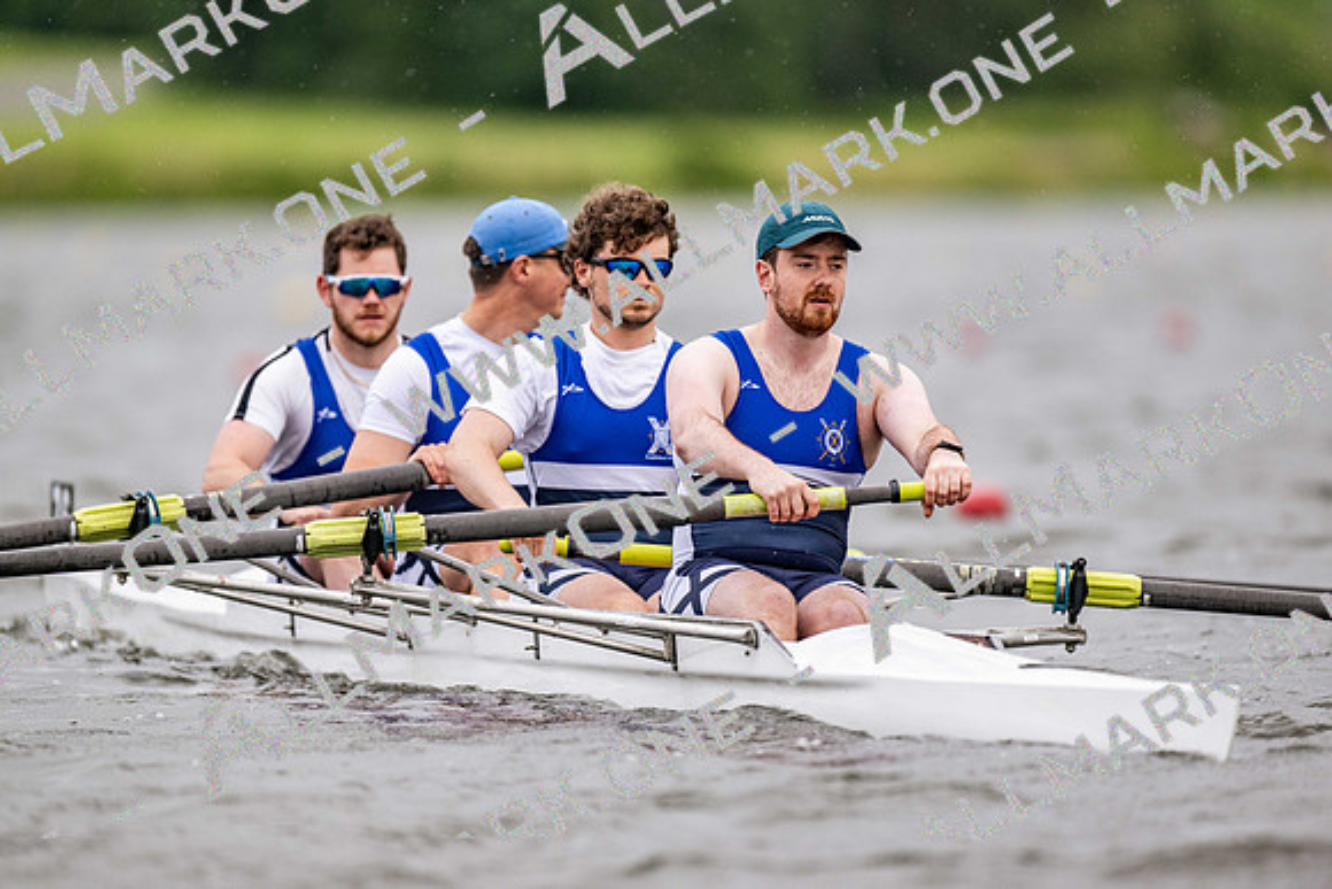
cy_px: 444
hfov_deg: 3.4
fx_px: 22204
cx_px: 666
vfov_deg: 2.3
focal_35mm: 600
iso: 900
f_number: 4
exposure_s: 1/2500
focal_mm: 600
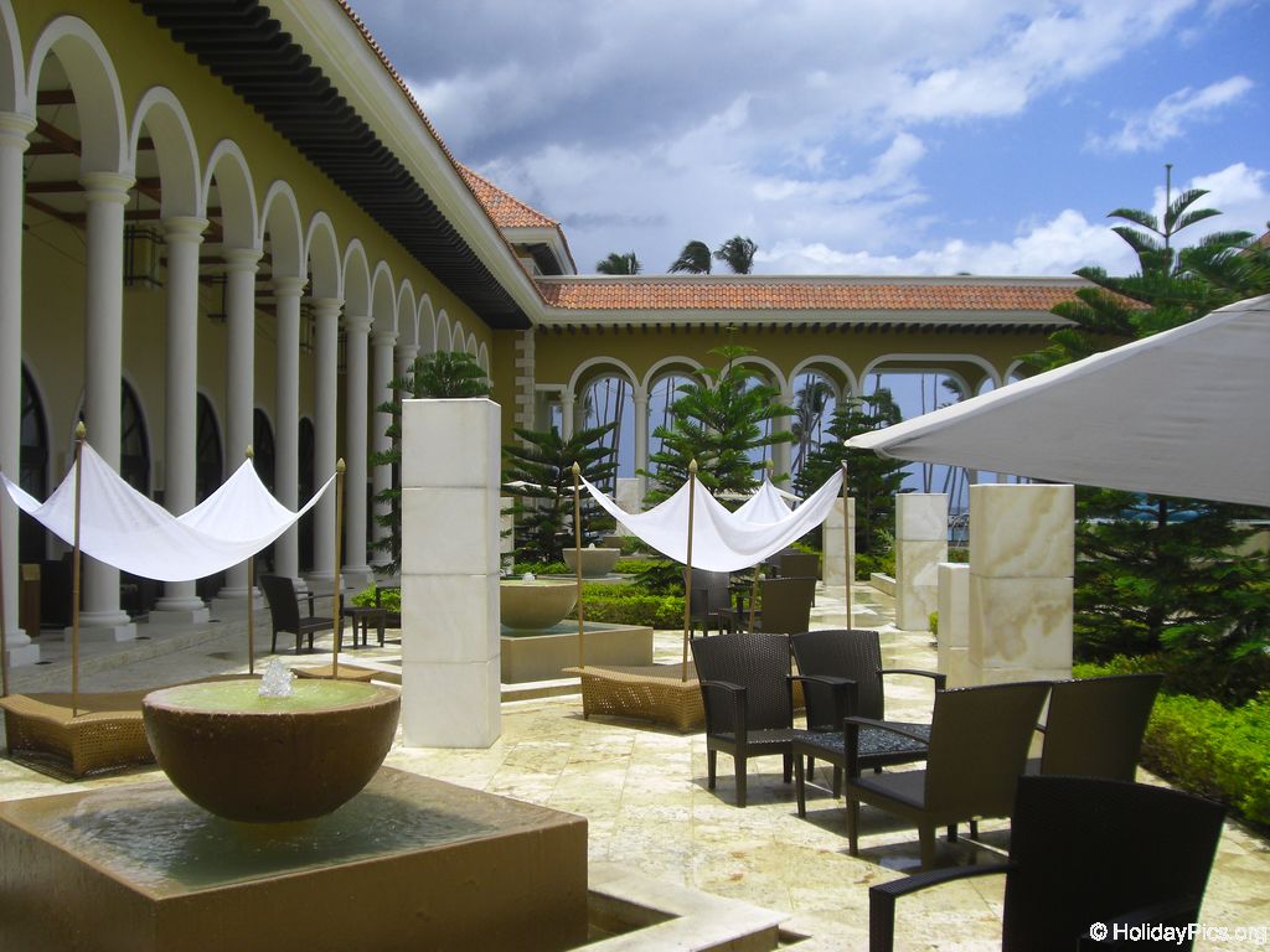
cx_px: 635
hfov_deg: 49.0
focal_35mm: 38
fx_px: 1394
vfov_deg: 37.7
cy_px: 476
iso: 64
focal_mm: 6.2
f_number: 8
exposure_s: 1/200
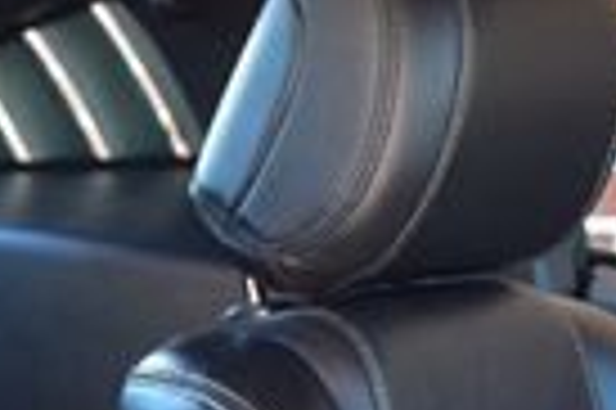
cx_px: -328
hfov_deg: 15.0
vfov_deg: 10.7
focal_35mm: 126
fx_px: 2153
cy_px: 446
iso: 400
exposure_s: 1/25
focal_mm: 18
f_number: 7.1
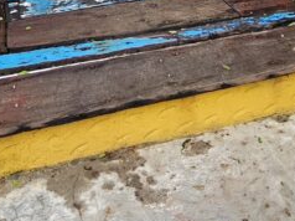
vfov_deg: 19.1
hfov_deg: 34.3
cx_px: 125
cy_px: -187
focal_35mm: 56
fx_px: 477
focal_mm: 2.2
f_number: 2.2
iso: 80
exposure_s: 1/71
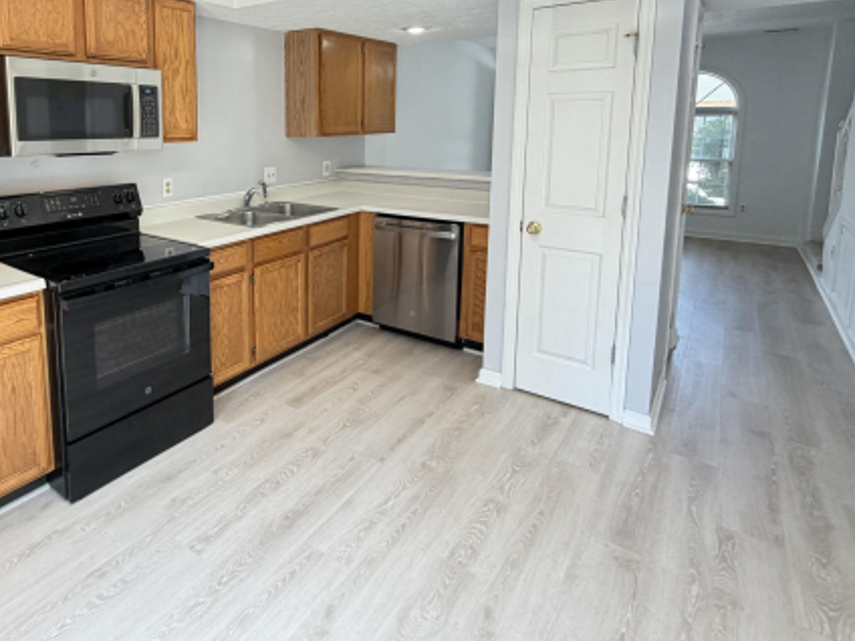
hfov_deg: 74.3
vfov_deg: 59.0
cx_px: 293
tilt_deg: -6.9
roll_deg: -1.1
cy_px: 189
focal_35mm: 22
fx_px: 543
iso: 200
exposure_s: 1/120
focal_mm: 2.22
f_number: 2.2
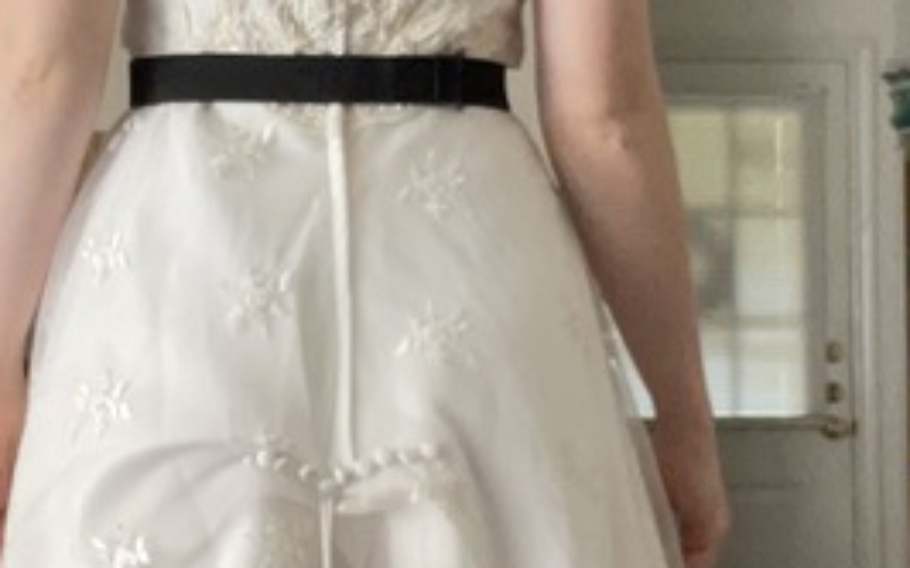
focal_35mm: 110
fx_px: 2727
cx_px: 328
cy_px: 86
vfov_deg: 11.8
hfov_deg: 18.9
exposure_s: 1/60
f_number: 2.2
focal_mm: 2.71
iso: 200
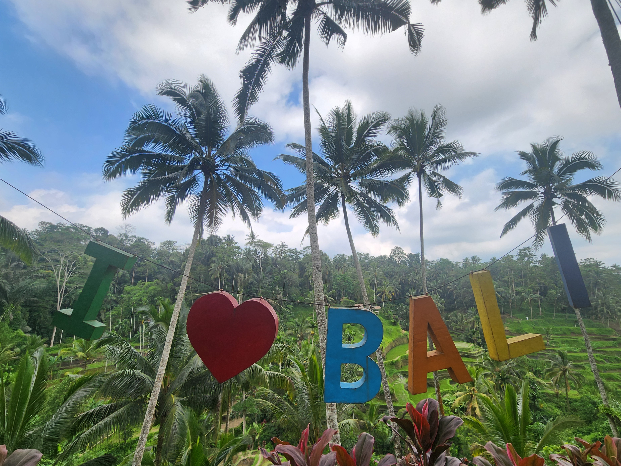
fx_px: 251
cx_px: 324
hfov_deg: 102.0
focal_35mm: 14
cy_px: 244
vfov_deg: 85.6
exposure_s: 1/1126
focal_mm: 2.2
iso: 50
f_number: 2.2
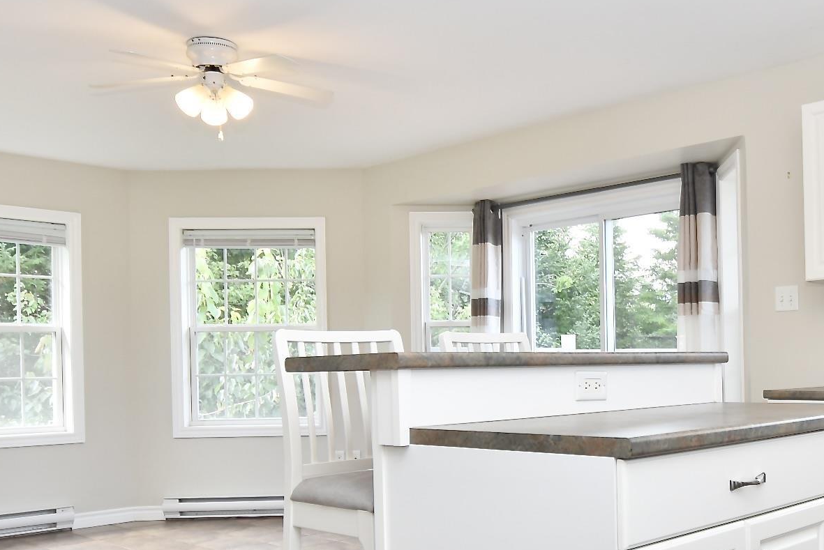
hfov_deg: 49.2
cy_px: 376
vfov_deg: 34.7
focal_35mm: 38
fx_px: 870
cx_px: 589
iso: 200
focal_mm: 10
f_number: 4.8
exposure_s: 1/90
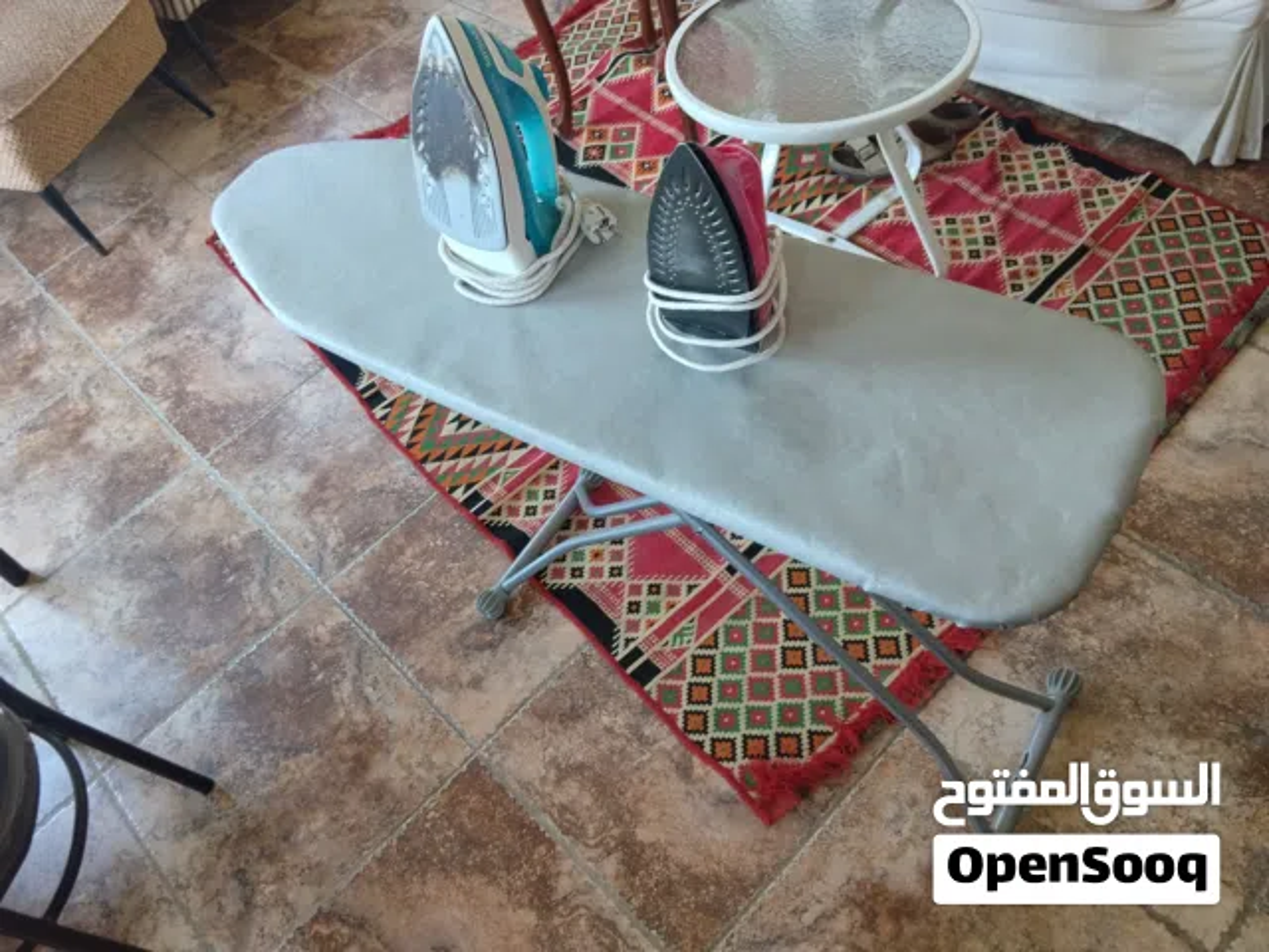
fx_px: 1063
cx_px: 634
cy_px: 476
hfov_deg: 61.7
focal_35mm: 29
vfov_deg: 48.2
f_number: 1.8
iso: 200
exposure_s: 1/33.3
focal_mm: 3.96
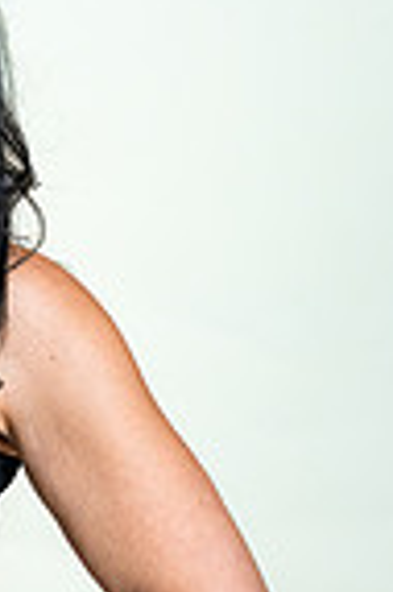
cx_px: -182
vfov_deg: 7.7
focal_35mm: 268
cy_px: 377
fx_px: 4399
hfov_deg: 5.1
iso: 320
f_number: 4
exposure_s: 1/160
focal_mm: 85
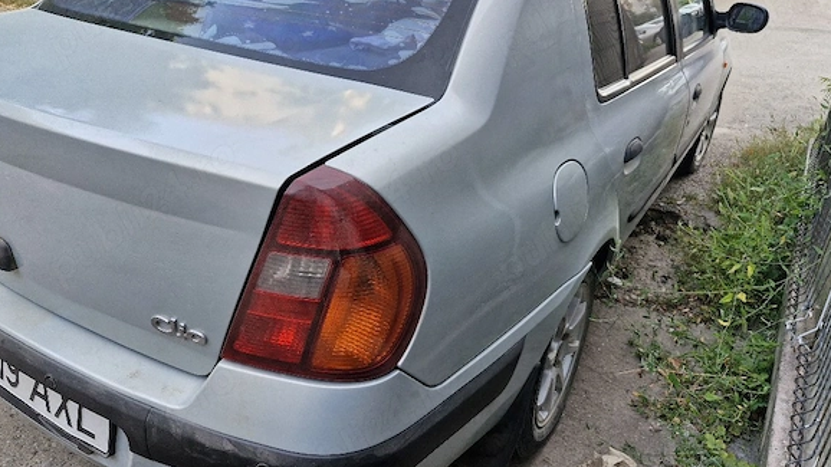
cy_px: 220
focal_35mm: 26
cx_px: 423
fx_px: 573
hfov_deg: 71.9
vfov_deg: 44.4
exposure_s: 1/182
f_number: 1.8
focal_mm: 5.54
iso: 100
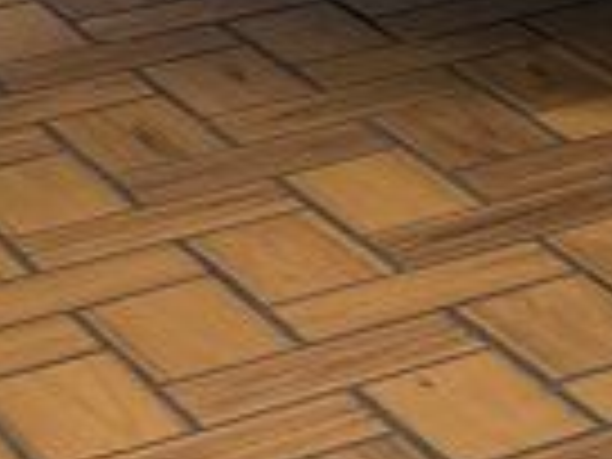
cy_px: -572
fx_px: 3465
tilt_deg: -7.7
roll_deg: +0.1
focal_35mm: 196
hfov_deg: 7.9
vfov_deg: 7.2
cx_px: 2146
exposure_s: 1/120
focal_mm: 4.2
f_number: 1.6
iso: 32
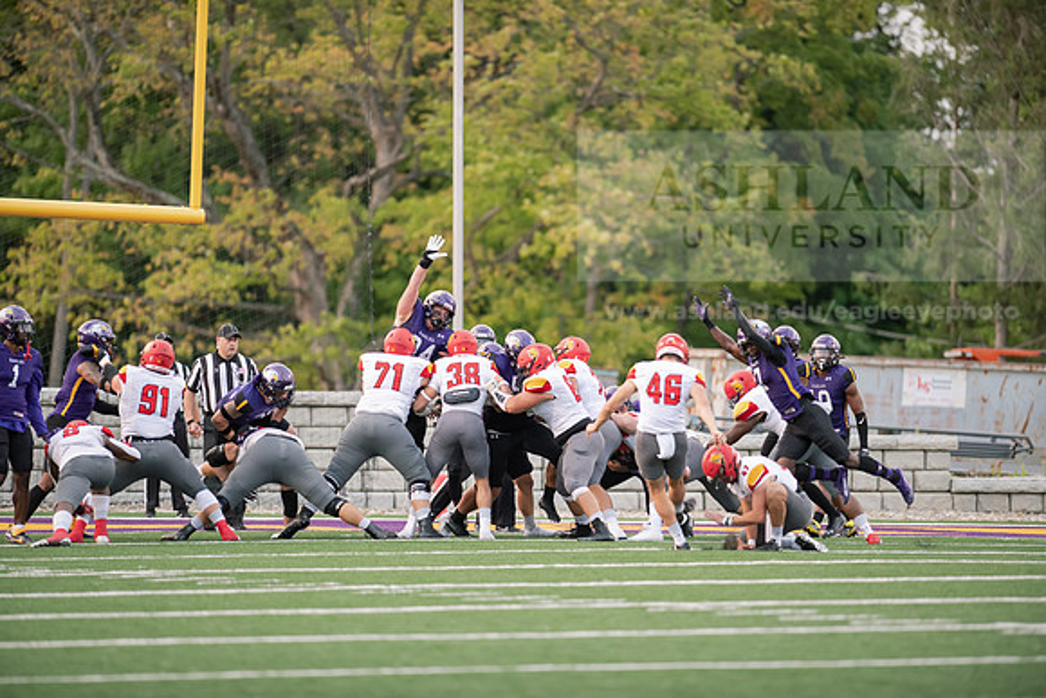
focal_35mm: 300
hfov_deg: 6.9
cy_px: 349
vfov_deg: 4.6
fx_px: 8718
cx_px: 523
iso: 1250
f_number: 2.8
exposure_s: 1/640
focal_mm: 300
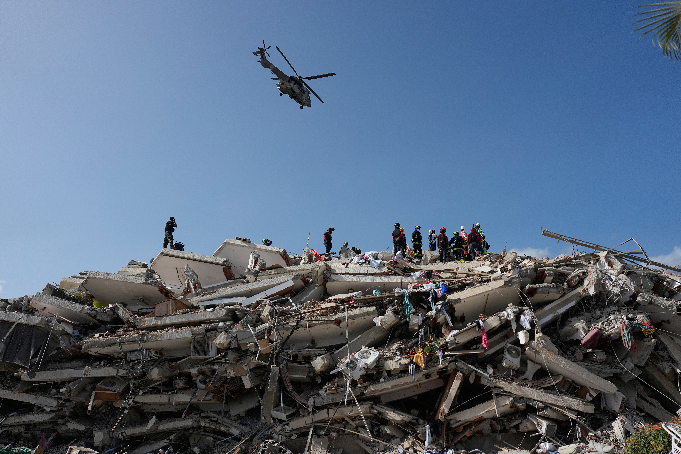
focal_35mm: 24
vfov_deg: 53.1
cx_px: 340
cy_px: 227
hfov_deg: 73.7
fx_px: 454
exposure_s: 1/12800
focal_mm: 24
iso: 400
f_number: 2.8
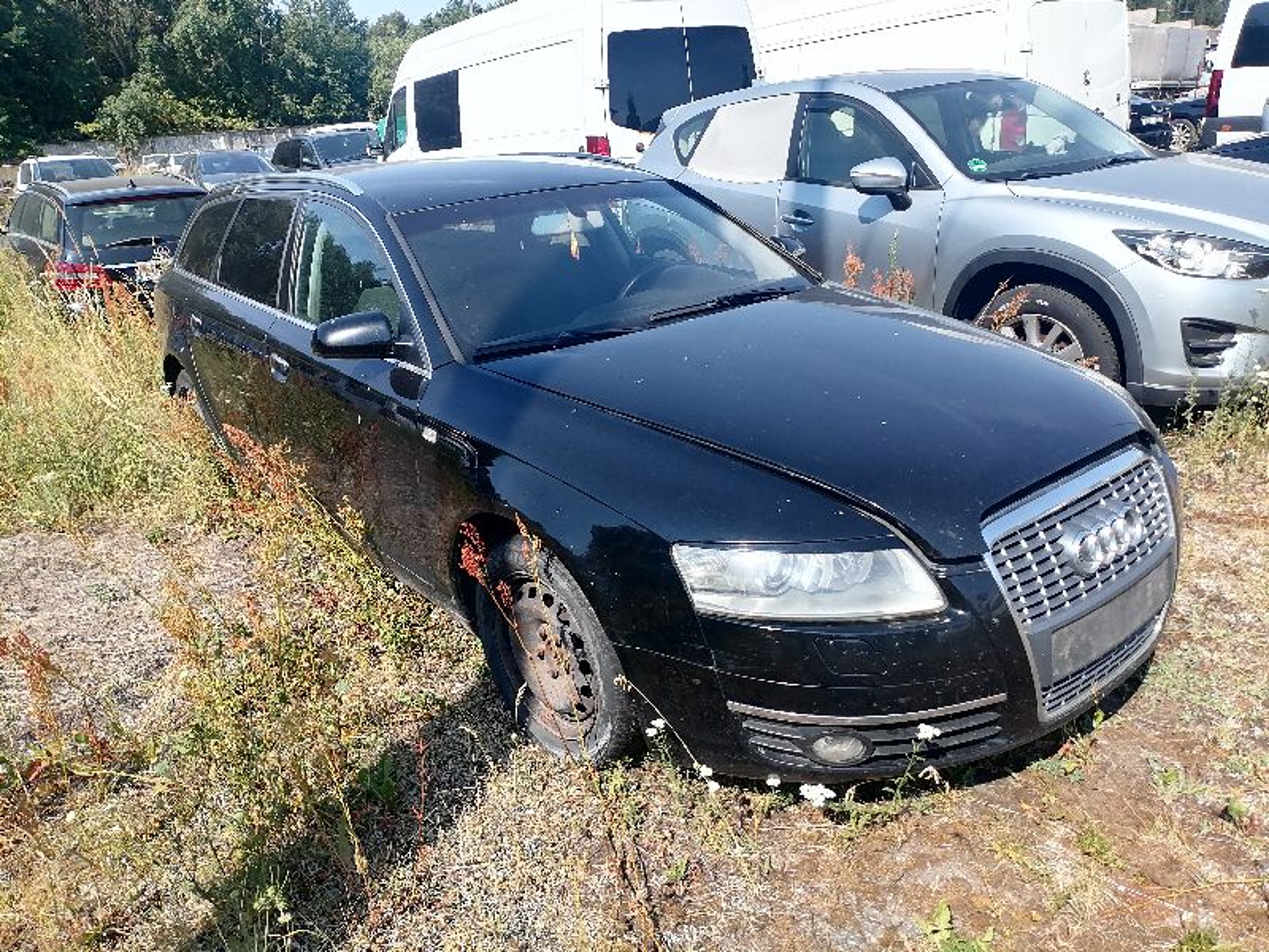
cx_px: 634
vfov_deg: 53.1
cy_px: 476
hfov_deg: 67.3
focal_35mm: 26
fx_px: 953
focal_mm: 4.25
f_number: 1.8
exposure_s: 1/1005
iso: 50
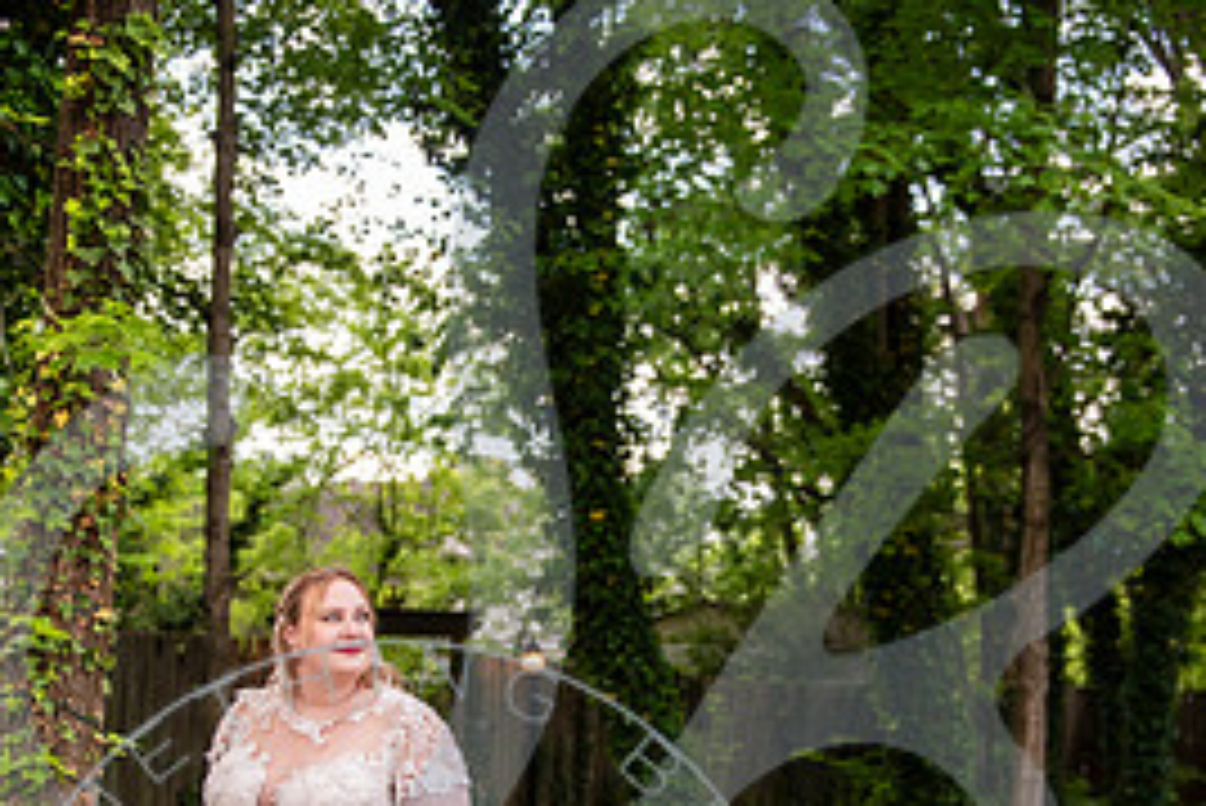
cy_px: 716
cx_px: 598
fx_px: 1743
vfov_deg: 25.3
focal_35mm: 52
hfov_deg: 38.2
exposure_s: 1/200
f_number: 2.8
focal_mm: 31
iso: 100
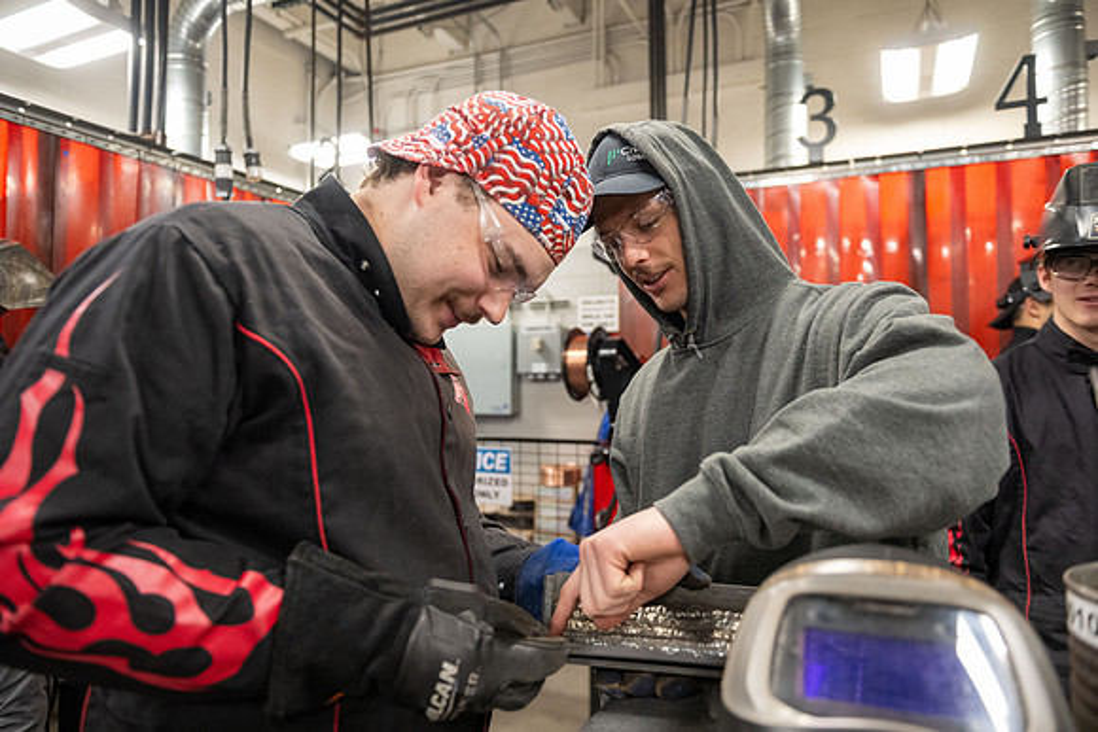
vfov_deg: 53.2
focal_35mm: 24
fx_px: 732
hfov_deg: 73.7
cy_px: 366
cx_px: 549
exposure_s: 1/400
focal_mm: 24
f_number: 2.8
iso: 2500
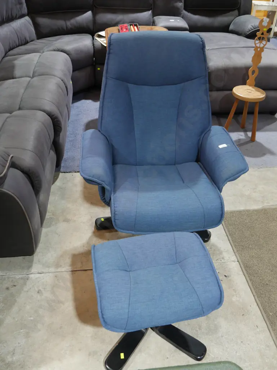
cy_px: 185
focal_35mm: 30
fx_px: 320
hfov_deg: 46.8
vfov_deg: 59.9
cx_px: 138
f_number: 3.6
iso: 800
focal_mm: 15
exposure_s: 1/60
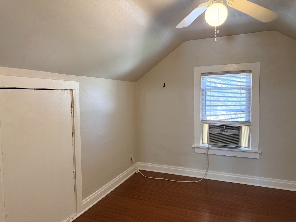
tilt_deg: -2.8
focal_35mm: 24
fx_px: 205
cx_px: 148
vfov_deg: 56.8
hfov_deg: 71.6
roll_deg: +1.7
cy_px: 111
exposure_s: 1/60
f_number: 1.78
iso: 250
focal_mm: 6.76
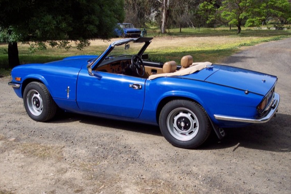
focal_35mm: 41
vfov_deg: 32.6
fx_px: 331
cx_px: 145
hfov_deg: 47.4
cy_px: 92
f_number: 4
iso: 100
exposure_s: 1/750
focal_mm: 8
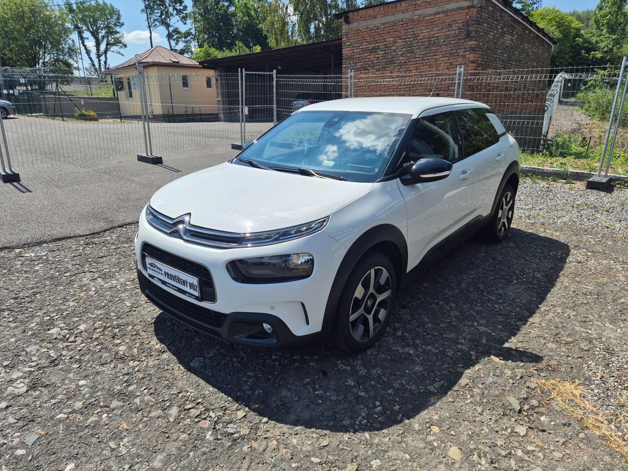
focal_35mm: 23
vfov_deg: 58.9
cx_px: 314
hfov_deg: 73.9
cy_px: 236
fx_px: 417
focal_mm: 5.4
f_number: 1.8
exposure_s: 1/2568
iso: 25
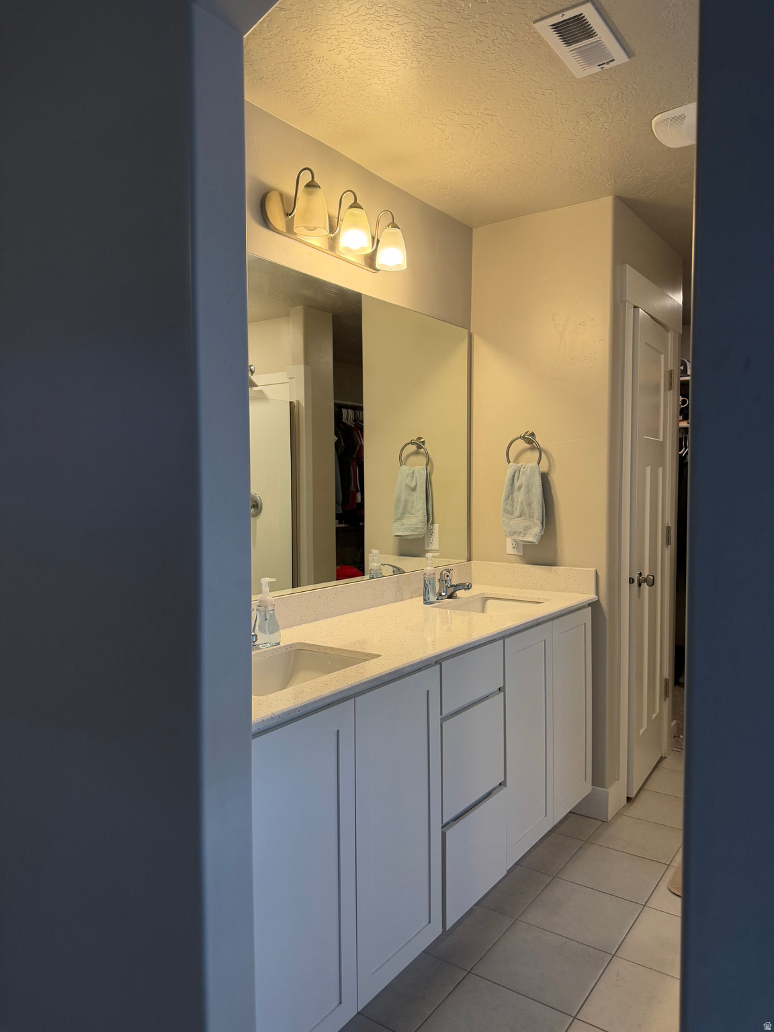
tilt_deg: -3.6
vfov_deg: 71.6
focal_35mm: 24
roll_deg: +1.7
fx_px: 716
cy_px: 516
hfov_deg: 56.8
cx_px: 387
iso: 160
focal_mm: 6.76
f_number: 1.78
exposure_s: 1/134
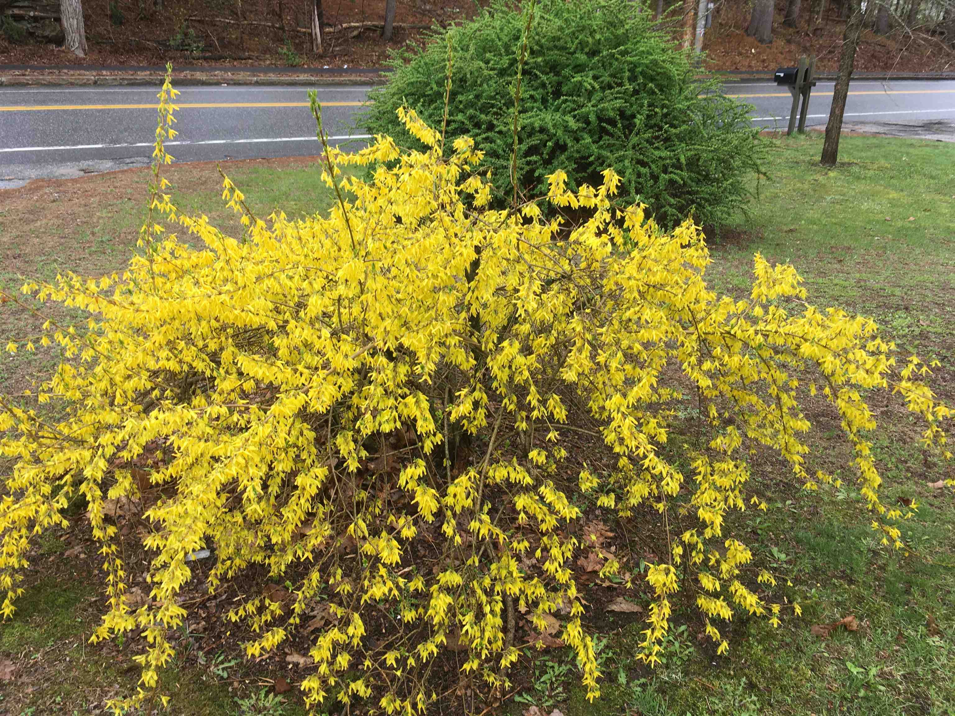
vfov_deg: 48.2
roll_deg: +1.1
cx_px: 478
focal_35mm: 29
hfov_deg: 61.7
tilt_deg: -24.7
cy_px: 358
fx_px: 800
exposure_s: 1/167
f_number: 2.2
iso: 25
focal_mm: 4.15
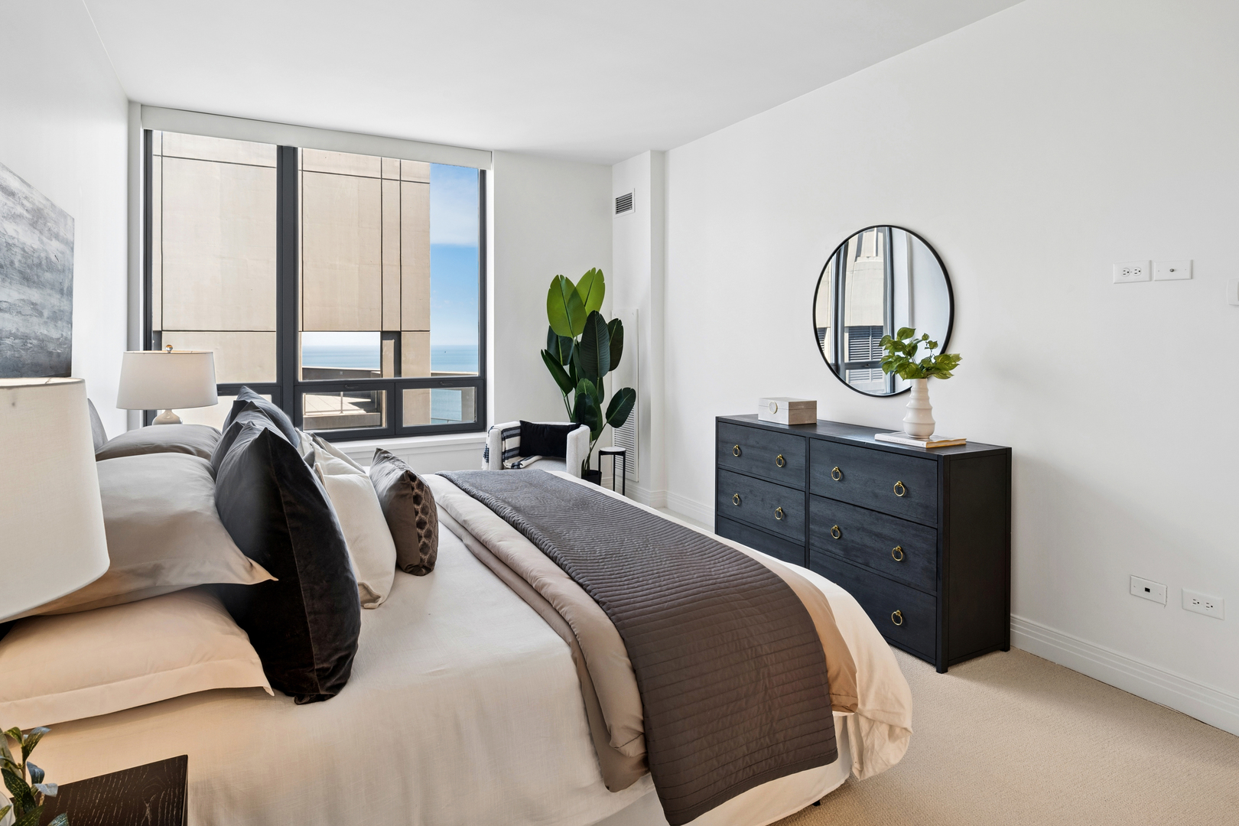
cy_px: 413
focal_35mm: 19
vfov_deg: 64.6
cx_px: 620
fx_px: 654
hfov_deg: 86.9
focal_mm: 19
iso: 200
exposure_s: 1/50
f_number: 11
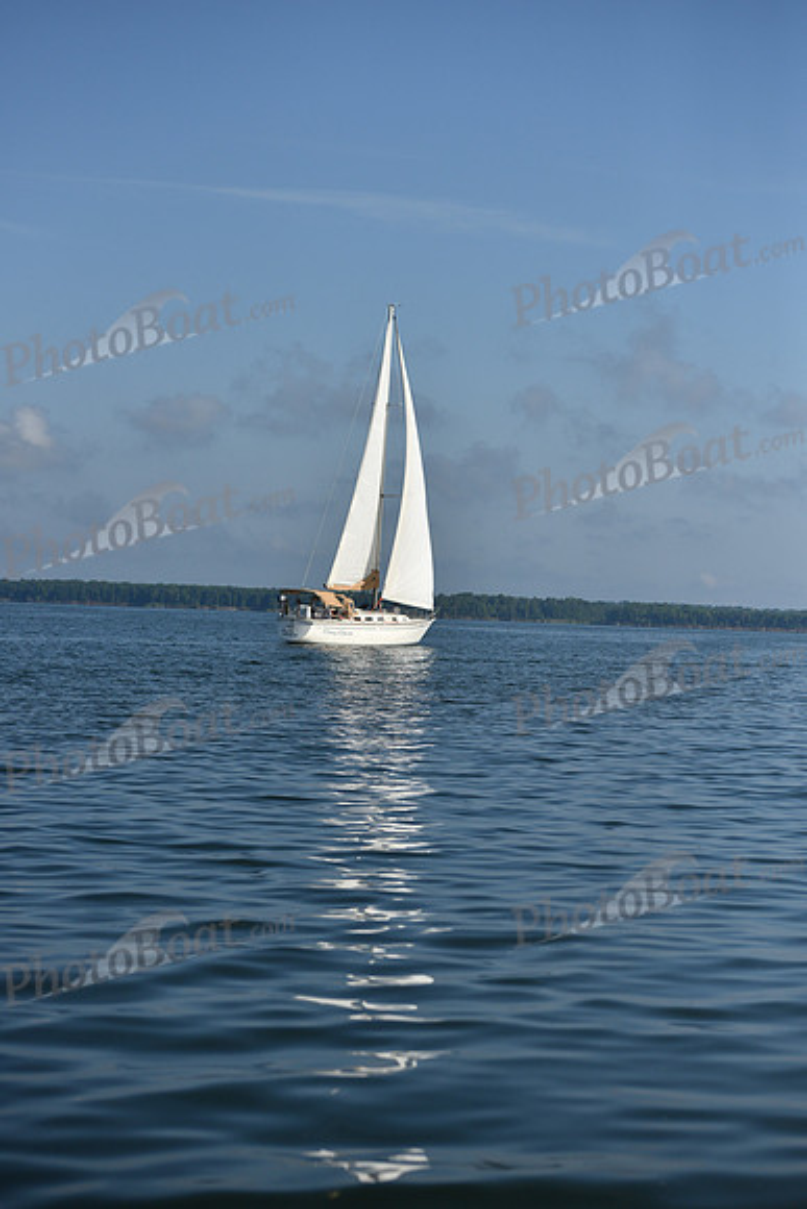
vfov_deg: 28.8
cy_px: 604
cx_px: 404
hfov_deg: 19.5
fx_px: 2352
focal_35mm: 70
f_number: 4
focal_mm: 70
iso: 320
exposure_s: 1/8000
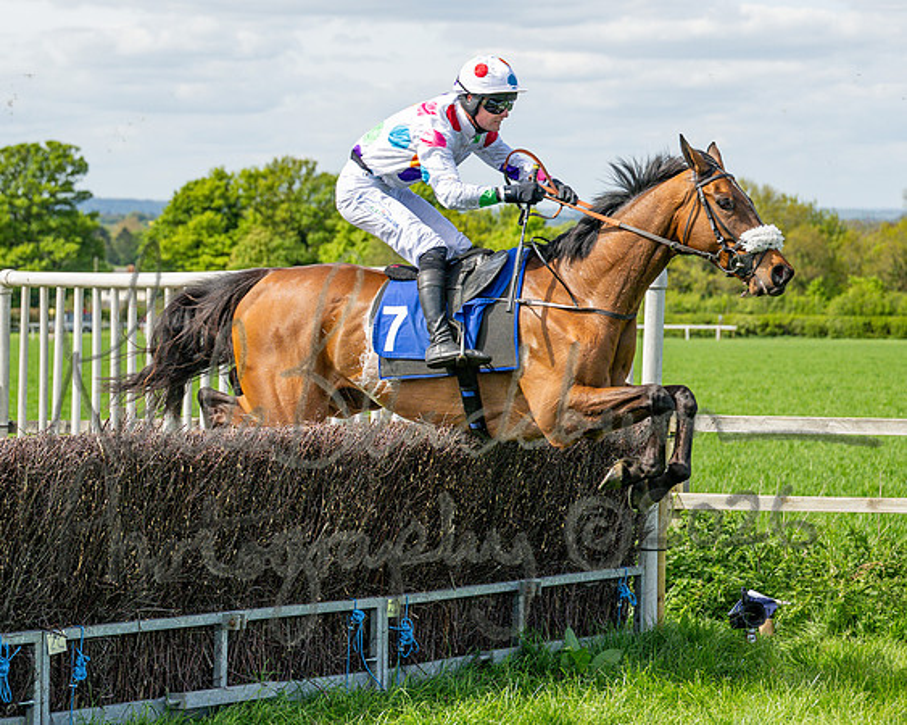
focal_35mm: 125
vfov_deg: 12.4
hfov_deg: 15.4
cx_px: 194
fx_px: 3344
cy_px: 454
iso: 400
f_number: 4
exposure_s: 1/2500
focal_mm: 70
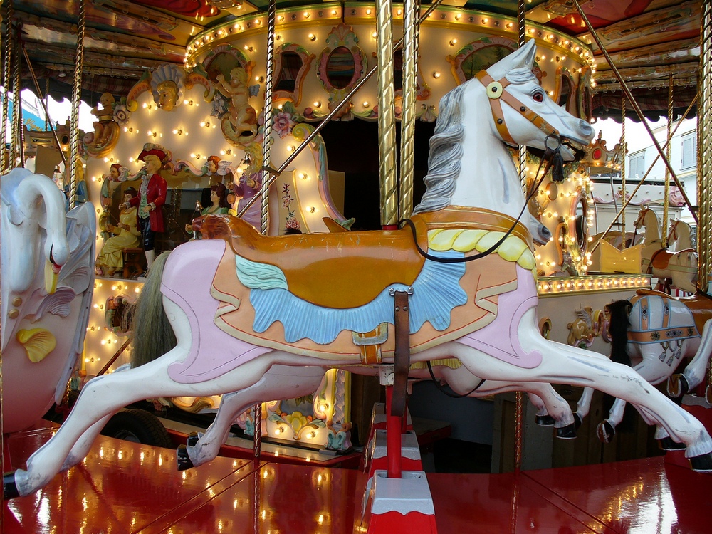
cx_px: 356
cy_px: 267
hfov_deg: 50.1
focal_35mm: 37
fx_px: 761
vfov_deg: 38.7
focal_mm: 6.1
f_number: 2.8
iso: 80
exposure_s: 1/100
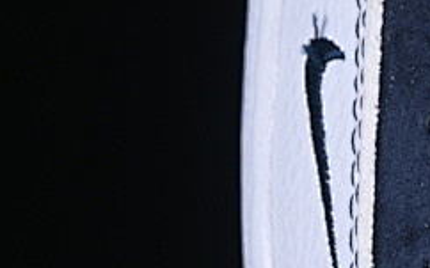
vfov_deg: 3.8
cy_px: 83
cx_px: 673
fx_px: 3994
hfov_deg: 6.1
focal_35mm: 341
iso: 160
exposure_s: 1/80
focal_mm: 50
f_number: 7.1
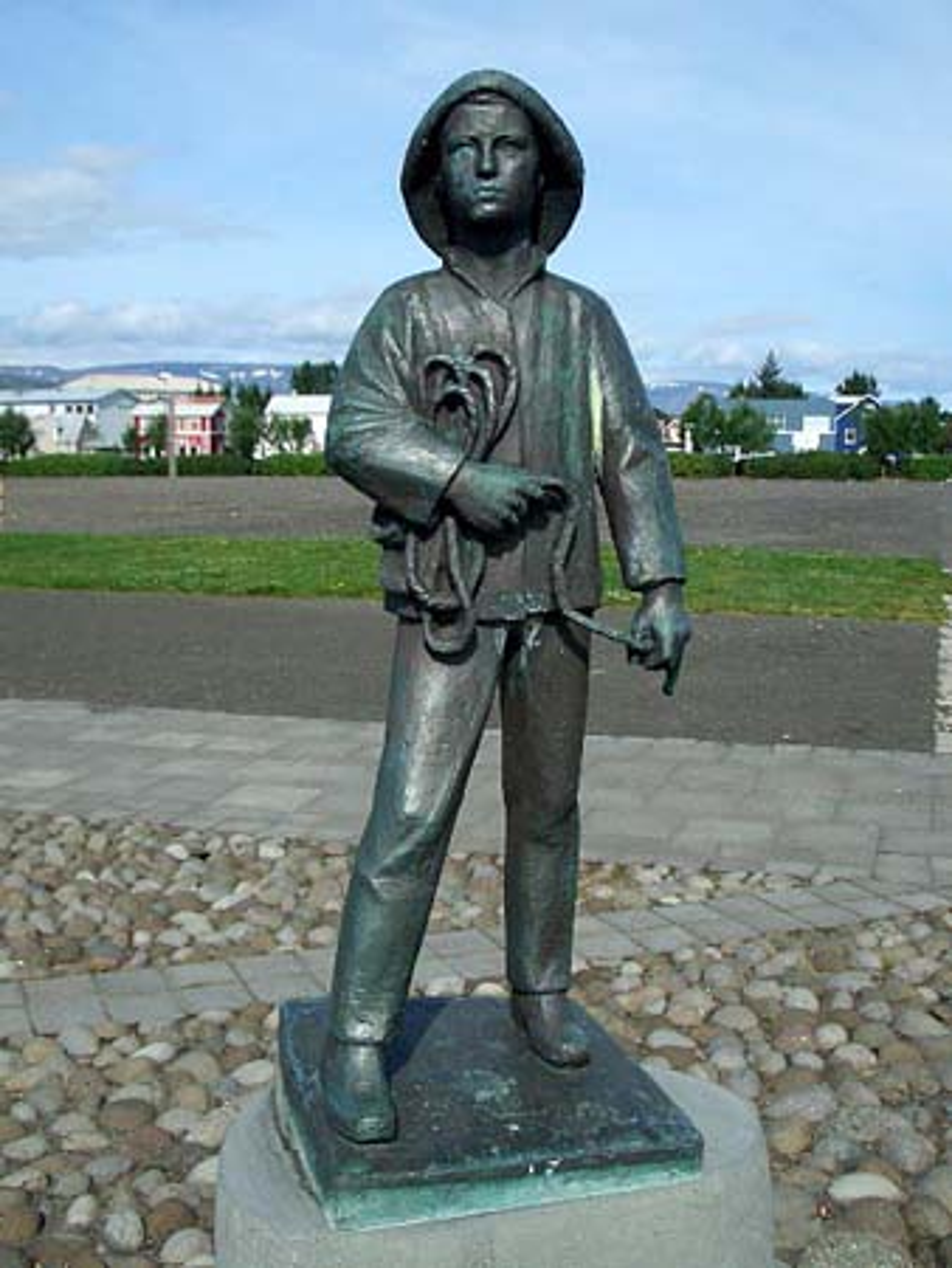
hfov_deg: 35.2
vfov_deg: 45.8
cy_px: 634
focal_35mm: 41
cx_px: 476
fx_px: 1502
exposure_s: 1/500
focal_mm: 6.8
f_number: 4.6
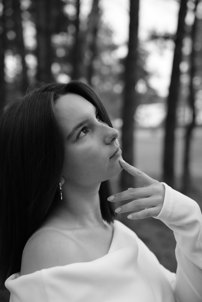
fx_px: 379
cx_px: 101
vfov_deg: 43.6
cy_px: 151
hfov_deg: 29.9
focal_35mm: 45
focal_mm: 45
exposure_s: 1/640
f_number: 2.8
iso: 8000
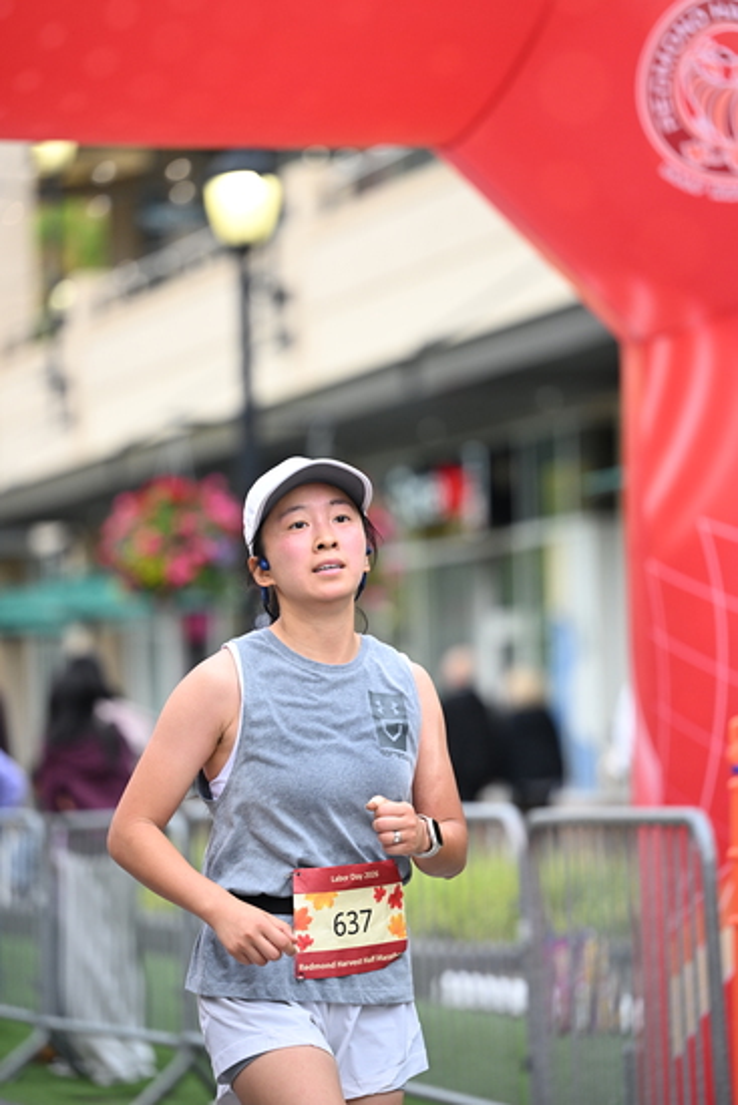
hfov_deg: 9.8
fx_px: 4302
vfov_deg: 14.6
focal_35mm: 140
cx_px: 369
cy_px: 552
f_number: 2.8
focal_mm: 140
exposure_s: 1/1600
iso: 1000
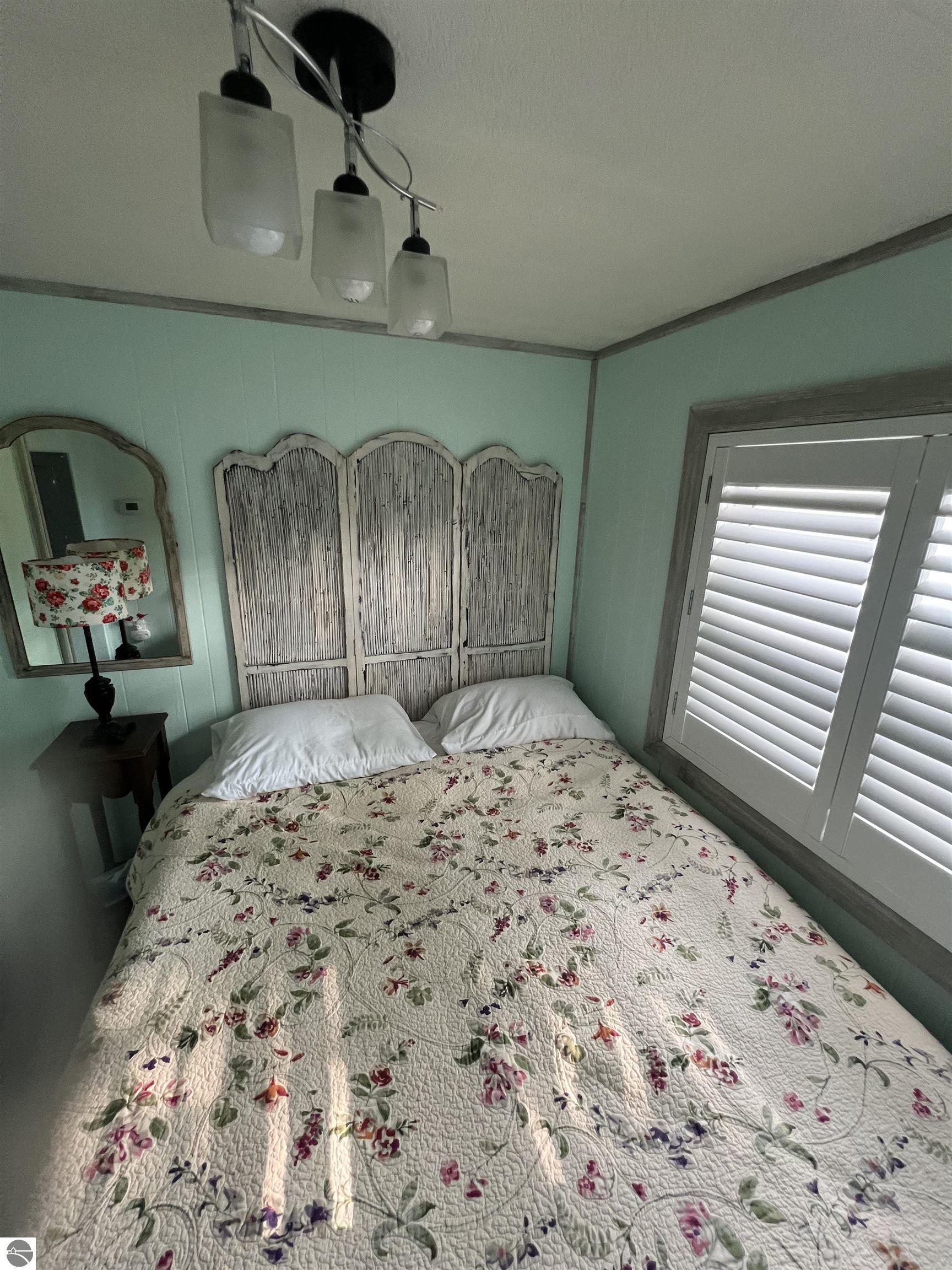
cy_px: 635
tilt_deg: -17.2
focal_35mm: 13
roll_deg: -1.0
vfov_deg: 106.2
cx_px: 476
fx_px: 477
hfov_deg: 89.9
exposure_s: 1/79
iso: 250
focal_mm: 1.57
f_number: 1.8
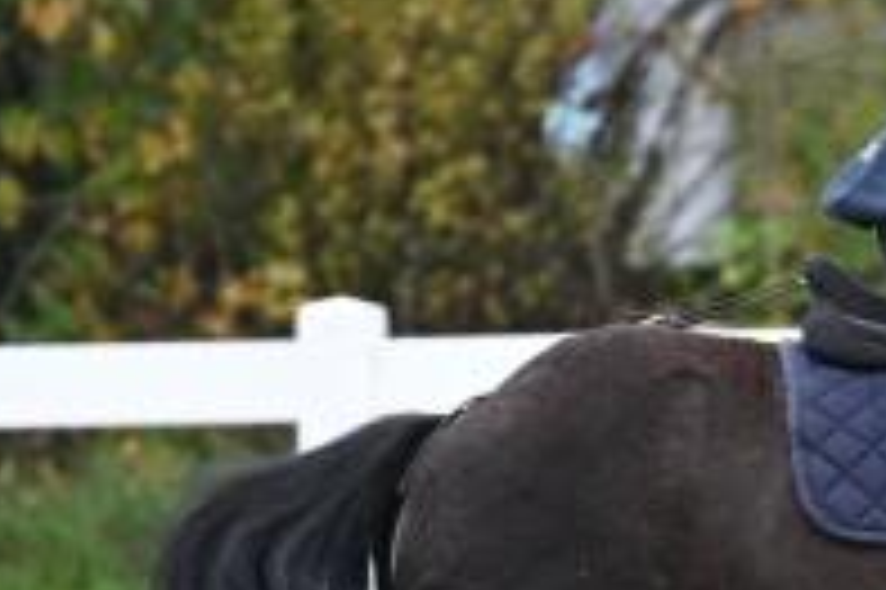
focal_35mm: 1626
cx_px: 1223
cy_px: 585
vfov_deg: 0.8
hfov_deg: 1.3
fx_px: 39983
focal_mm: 400
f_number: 5.6
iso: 2000
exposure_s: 1/800
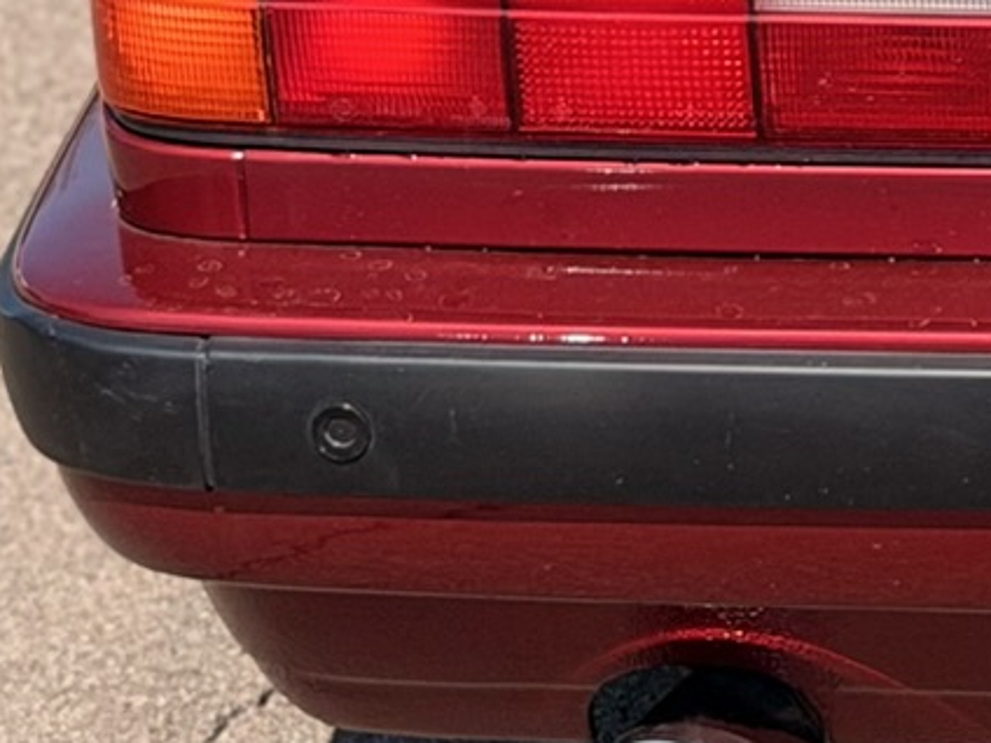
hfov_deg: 8.2
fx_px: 6642
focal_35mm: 232
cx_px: 1828
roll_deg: +0.6
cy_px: -505
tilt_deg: -18.4
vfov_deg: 6.3
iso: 64
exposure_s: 1/2976
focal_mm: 6.76
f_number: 1.78
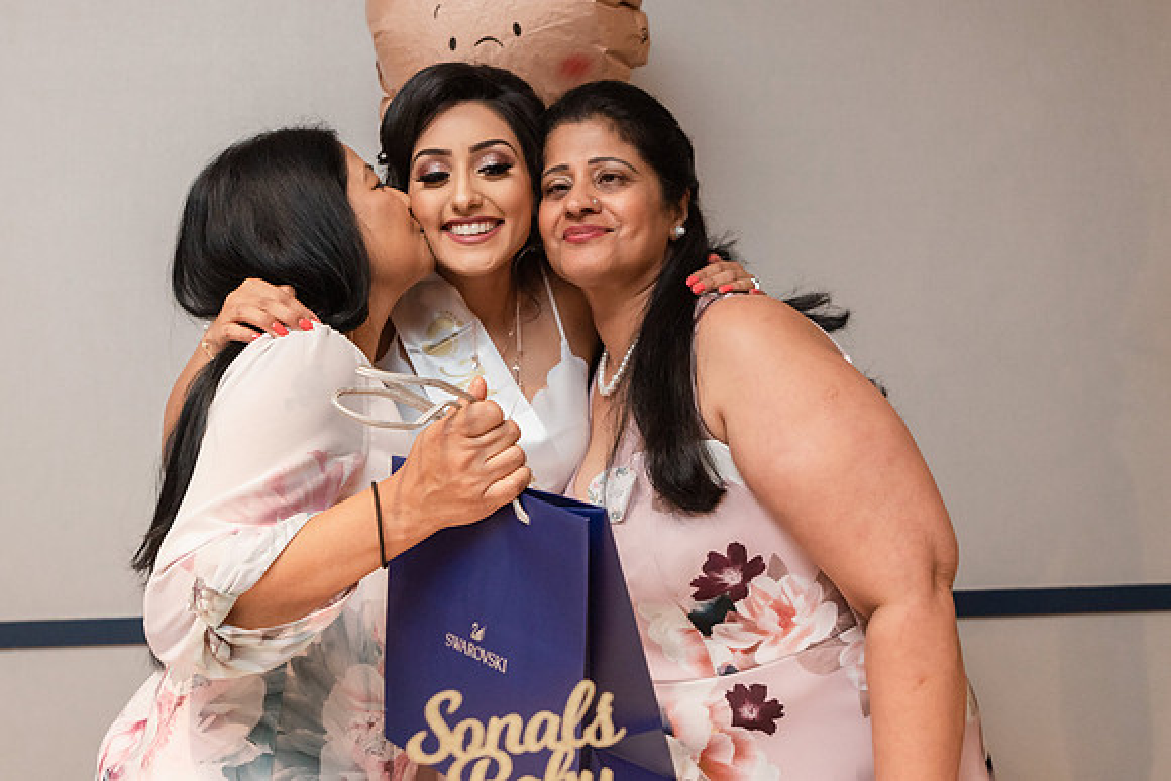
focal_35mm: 40
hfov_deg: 48.0
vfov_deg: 33.1
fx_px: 1313
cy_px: 333
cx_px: 525
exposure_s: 1/160
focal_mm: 32
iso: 2500
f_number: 4
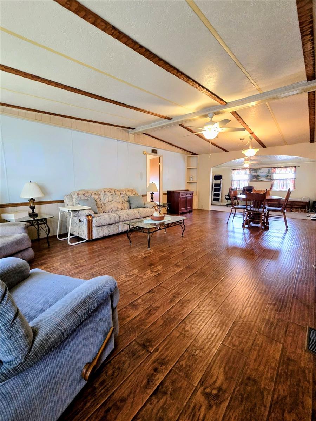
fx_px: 158
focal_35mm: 13
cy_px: 210
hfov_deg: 89.9
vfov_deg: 106.2
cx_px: 158
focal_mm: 2.2
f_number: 2.2
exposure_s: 1/60
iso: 400
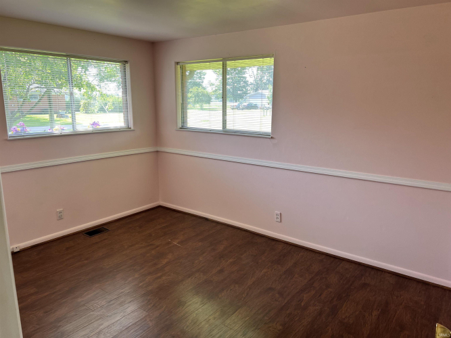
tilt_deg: -11.7
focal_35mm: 26
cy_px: 169
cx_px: 226
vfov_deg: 53.0
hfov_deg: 67.3
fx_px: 339
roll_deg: -0.4
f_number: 1.5
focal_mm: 5.7
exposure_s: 1/121
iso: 50
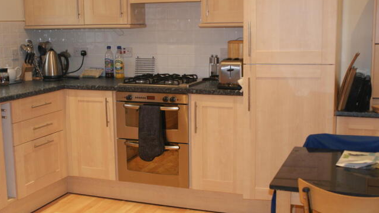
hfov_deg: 42.9
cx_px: 190
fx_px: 482
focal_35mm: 48
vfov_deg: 24.9
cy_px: 106
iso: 400
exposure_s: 1/60
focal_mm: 30
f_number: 5
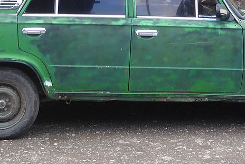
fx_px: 586
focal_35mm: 86
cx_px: 118
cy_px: -38
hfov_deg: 23.6
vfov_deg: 15.3
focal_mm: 5.4
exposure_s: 1/125
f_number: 3.5
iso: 100
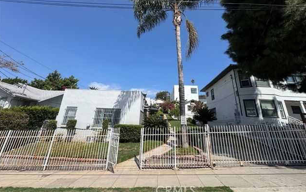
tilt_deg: +19.5
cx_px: 152
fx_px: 125
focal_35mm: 15
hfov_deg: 101.4
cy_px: 81
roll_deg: -3.9
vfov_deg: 74.3
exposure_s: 1/2985
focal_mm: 2.22
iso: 50
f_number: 2.2
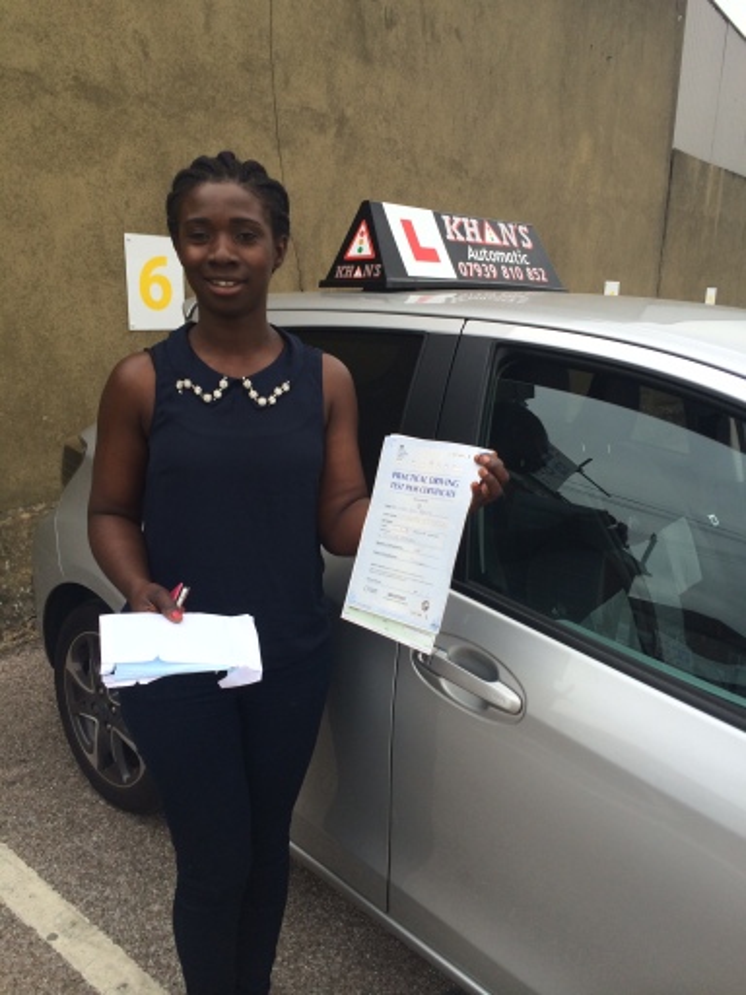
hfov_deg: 46.8
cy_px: 498
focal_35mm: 30
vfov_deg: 60.0
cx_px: 373
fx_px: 862
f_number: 2.2
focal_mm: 4.12
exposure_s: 1/631
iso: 32
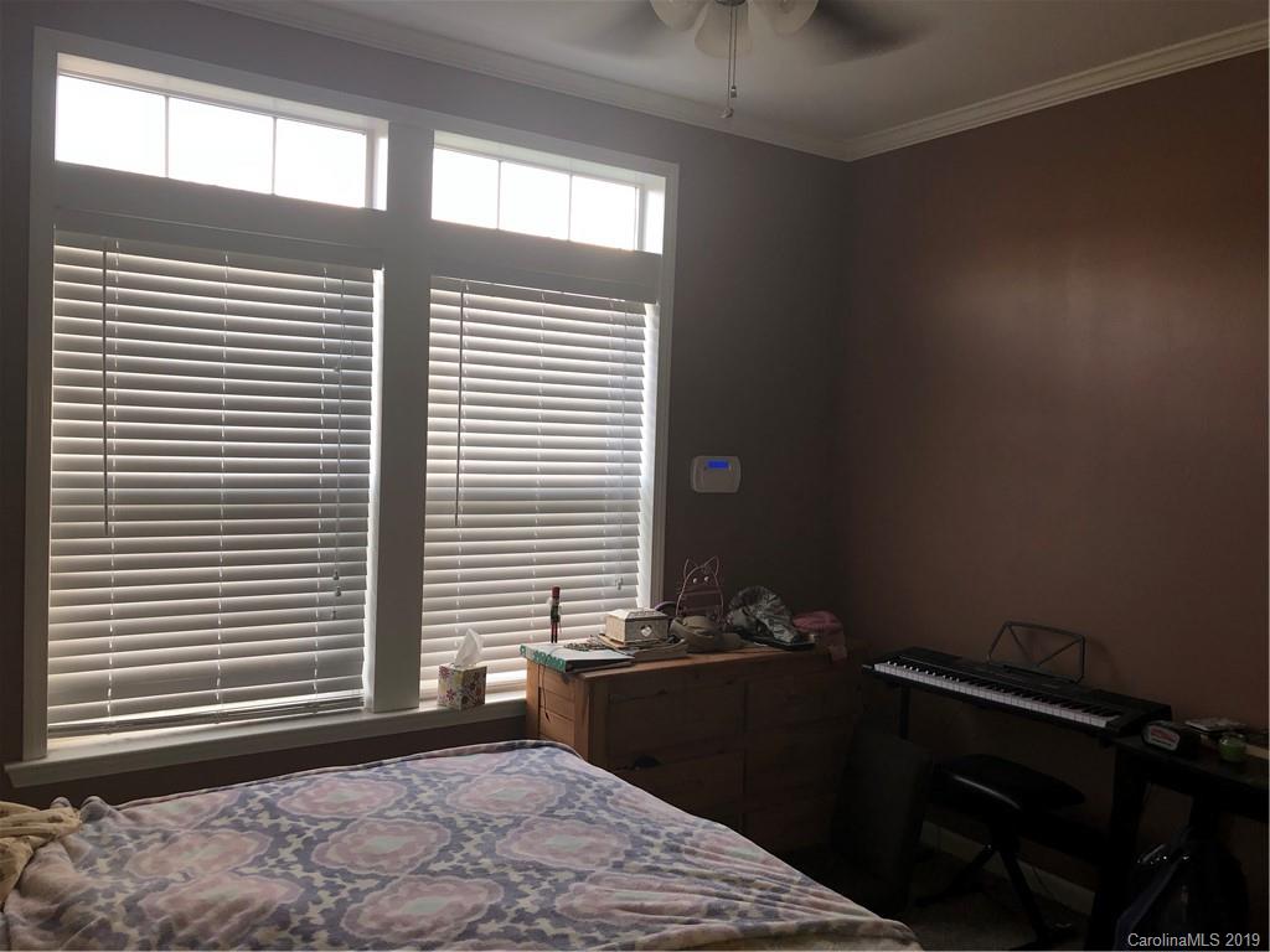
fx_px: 1027
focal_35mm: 28
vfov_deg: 49.7
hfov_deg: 63.4
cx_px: 635
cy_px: 476
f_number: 1.8
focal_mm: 3.99
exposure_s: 1/20
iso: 25
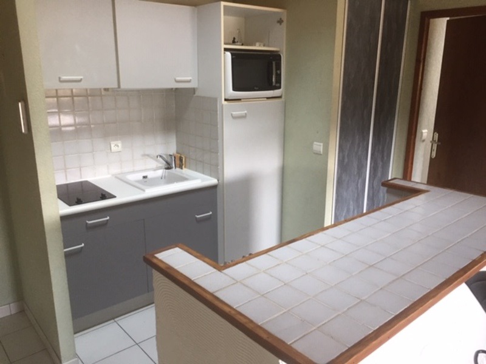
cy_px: 182
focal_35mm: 29
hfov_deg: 61.7
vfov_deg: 48.2
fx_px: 407
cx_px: 243
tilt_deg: -16.1
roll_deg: +0.0
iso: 160
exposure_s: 1/33
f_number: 2.2
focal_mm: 4.15
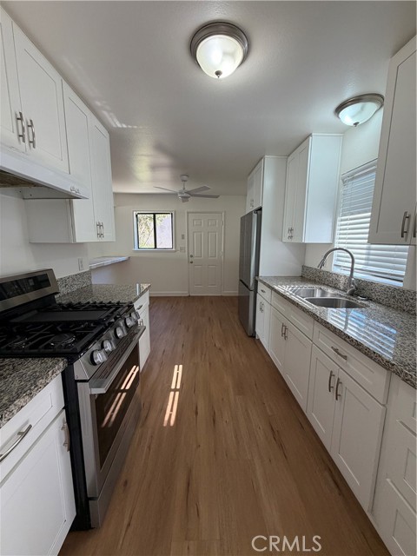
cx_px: 208
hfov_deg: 85.7
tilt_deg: -8.6
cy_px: 278
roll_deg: -0.6
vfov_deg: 102.1
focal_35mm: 14
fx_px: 225
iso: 160
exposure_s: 1/120
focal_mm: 2.22
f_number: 2.2
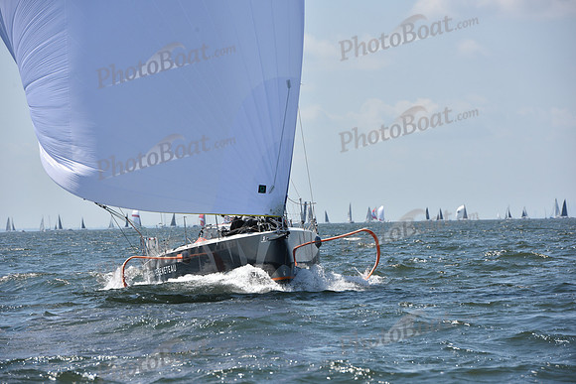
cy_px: 192
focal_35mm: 200
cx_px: 288
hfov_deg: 10.3
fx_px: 3201
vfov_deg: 6.9
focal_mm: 200
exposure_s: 1/1250
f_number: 9
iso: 320
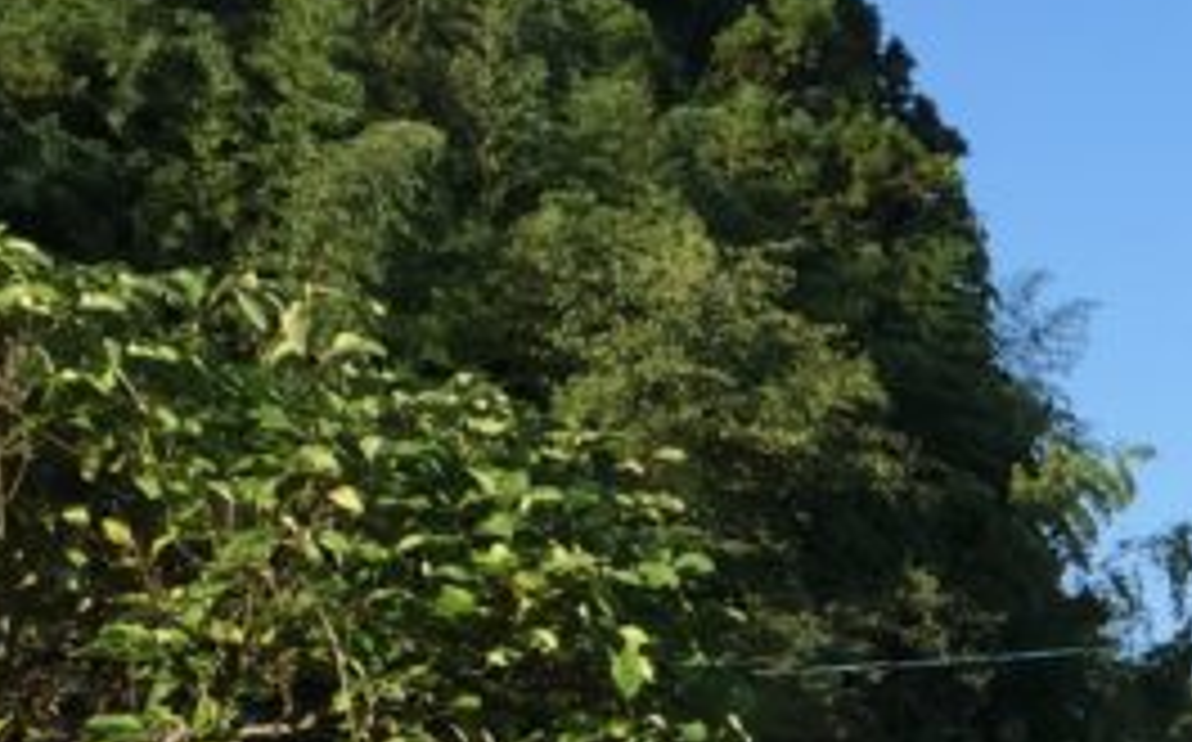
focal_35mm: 119
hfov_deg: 16.0
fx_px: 3862
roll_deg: -0.8
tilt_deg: +2.5
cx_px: 1840
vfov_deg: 10.6
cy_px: 1151
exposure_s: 1/1014
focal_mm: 4.15
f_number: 2.2
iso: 32
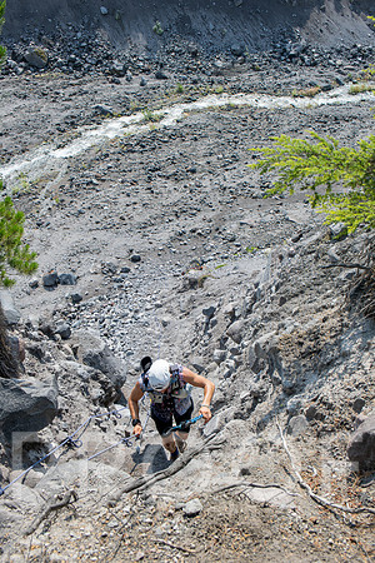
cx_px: 188
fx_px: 562
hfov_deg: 36.9
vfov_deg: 53.1
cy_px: 282
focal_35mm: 36
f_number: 5
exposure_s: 1/1250
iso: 200
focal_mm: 24
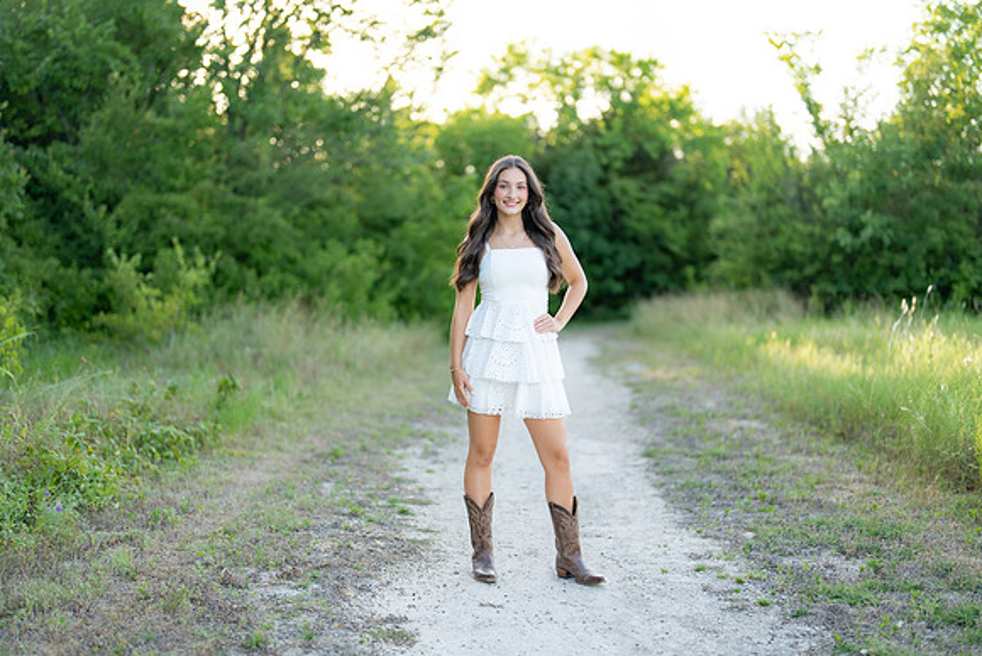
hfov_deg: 39.6
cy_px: 328
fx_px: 1364
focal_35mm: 50
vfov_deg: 27.0
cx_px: 491
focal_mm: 50
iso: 100
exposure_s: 1/1000
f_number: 1.2
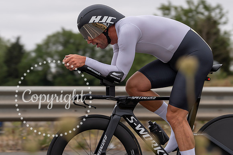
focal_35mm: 171
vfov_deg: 8.0
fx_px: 1109
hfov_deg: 12.0
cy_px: 65
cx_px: 112
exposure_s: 1/800
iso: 100
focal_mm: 93
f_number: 3.5
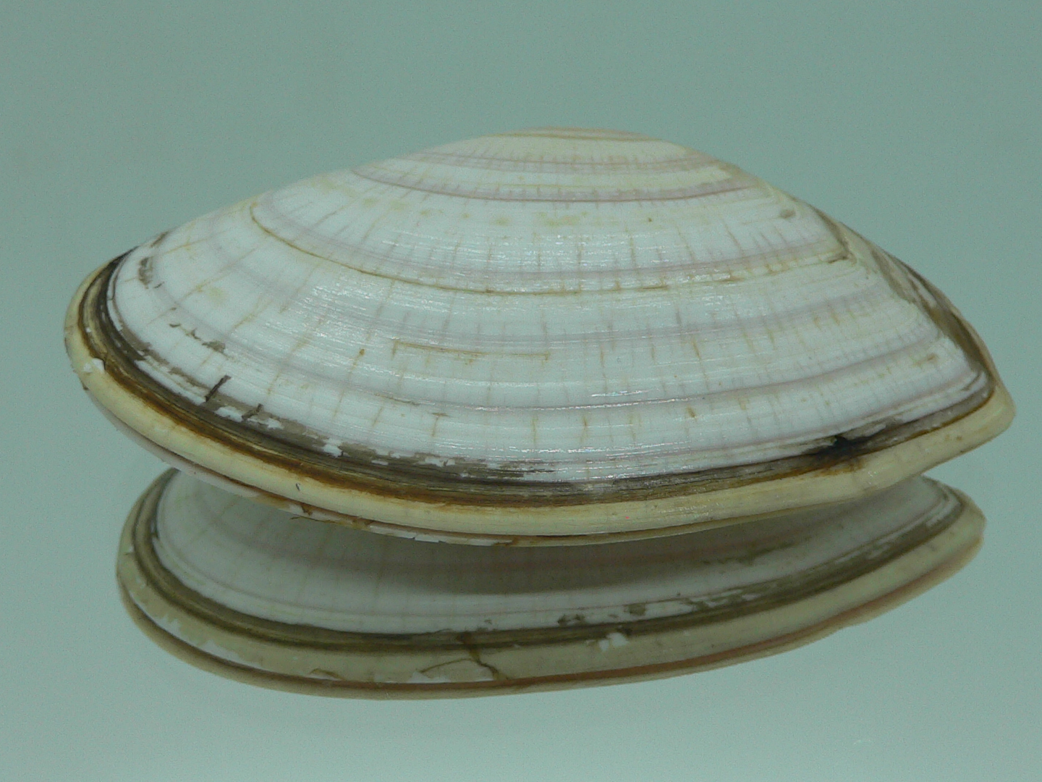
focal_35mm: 49
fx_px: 1475
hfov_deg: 38.9
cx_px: 546
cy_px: 410
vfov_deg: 29.7
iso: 80
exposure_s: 1/80
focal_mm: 4.6
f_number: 2.8
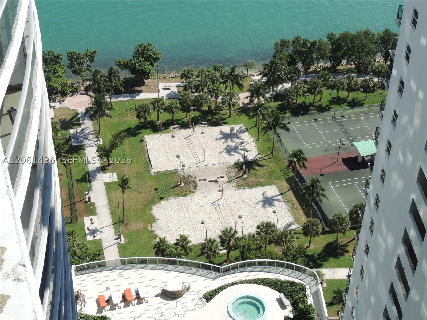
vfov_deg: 26.6
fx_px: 678
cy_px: 160
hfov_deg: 34.9
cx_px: 214
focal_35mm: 55
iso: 100
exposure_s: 1/400
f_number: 5.2
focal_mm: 9.8
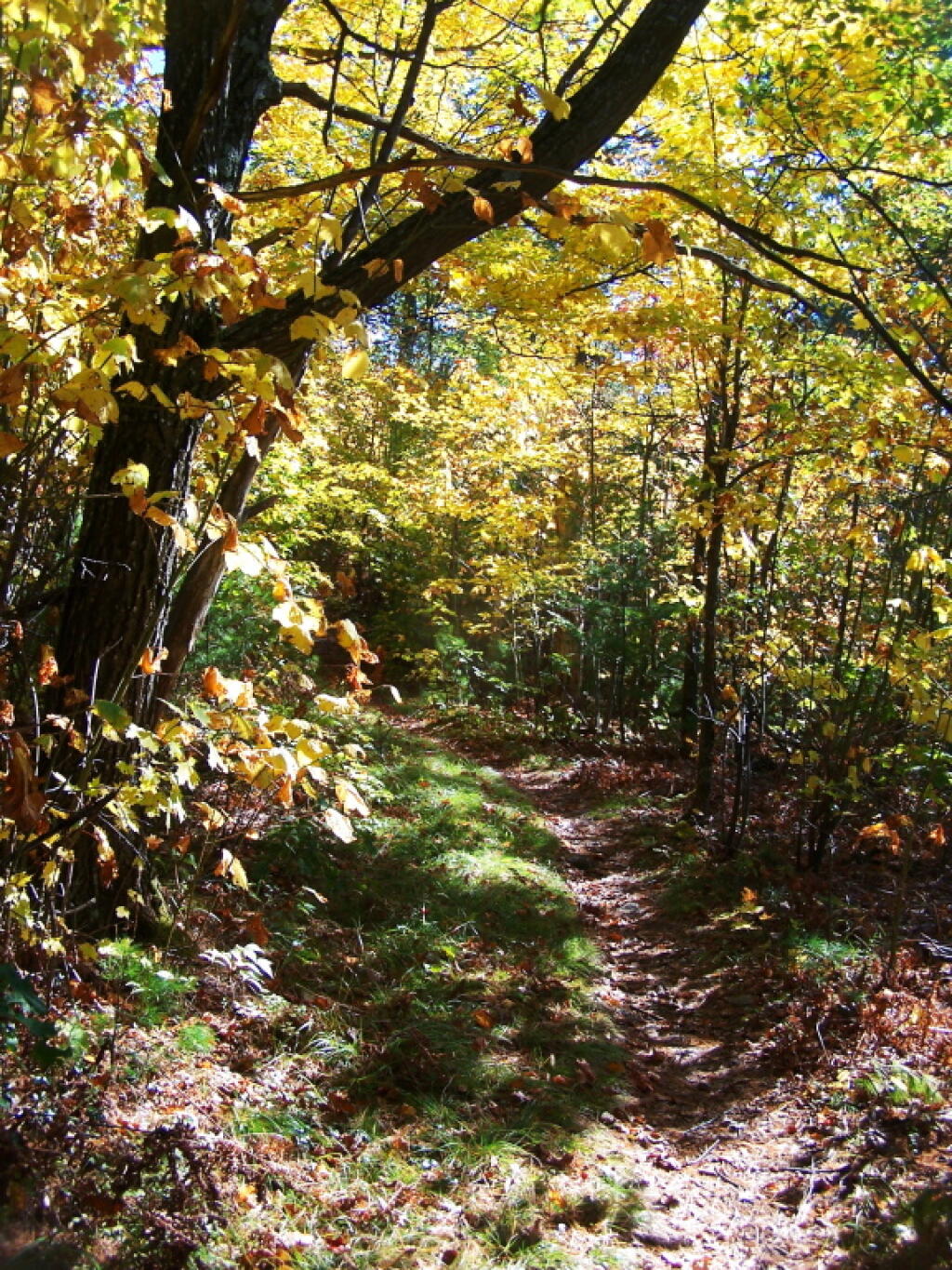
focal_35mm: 38
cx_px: 476
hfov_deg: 37.7
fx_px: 1393
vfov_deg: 49.0
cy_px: 635
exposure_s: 1/320
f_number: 2.8
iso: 80
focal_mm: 6.3
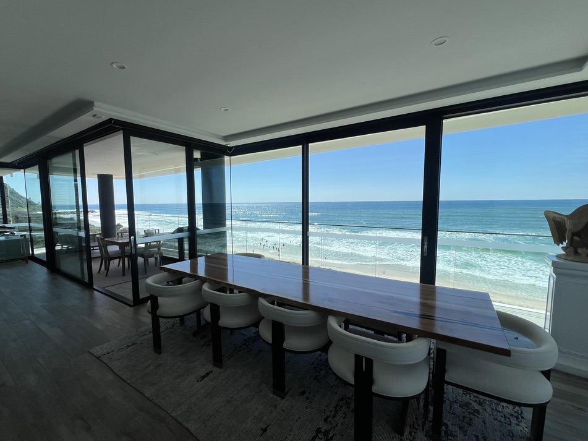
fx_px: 238
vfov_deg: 85.6
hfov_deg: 101.9
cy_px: 225
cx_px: 272
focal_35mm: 14
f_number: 1.8
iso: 32
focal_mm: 1.57
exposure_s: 1/2222
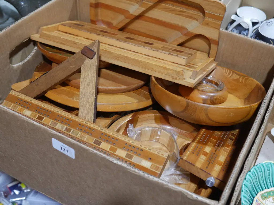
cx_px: 137
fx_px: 348
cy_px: 102
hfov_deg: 42.9
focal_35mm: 44
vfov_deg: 32.9
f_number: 4.7
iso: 400
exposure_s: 1/60
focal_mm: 22
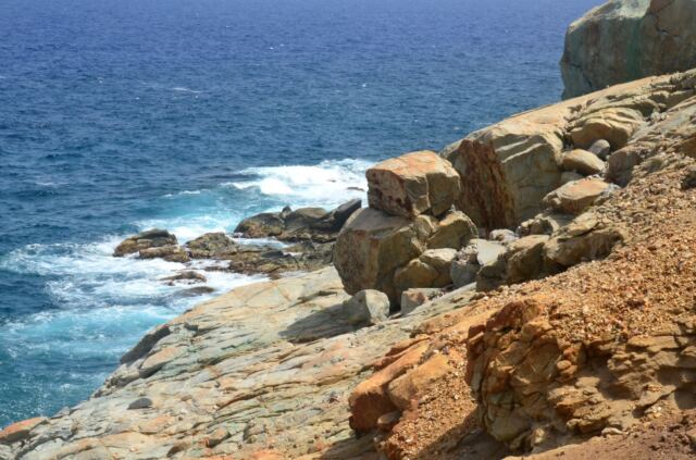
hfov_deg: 26.1
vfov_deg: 17.4
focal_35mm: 78
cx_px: 348
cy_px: 230
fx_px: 1504
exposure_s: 1/80
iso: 200
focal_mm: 52
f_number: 22
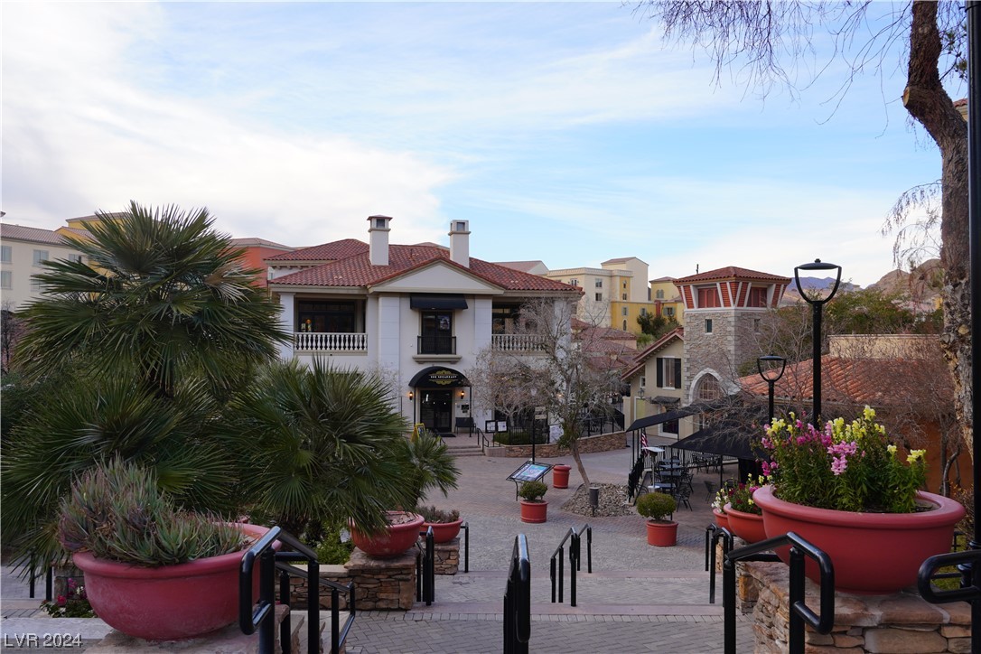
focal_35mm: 30
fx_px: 817
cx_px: 490
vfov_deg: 43.6
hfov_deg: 61.9
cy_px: 327
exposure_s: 1/60
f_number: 8
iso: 100
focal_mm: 20
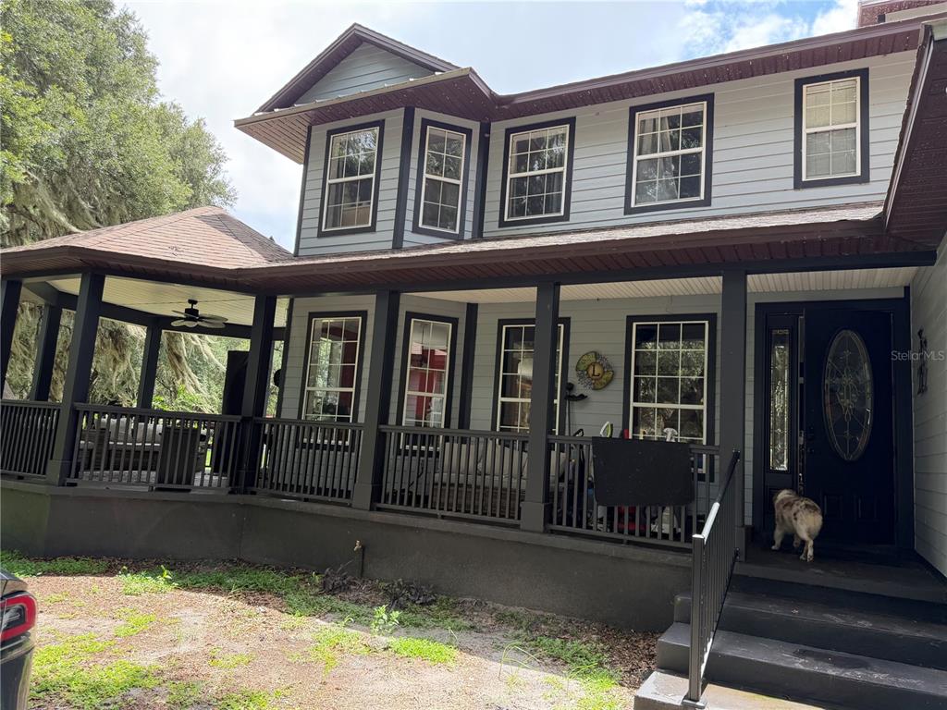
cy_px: 355
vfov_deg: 56.8
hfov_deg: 71.6
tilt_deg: +8.4
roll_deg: -4.9
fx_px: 657
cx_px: 474
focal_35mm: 24
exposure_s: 1/580
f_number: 1.78
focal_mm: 6.76
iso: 100
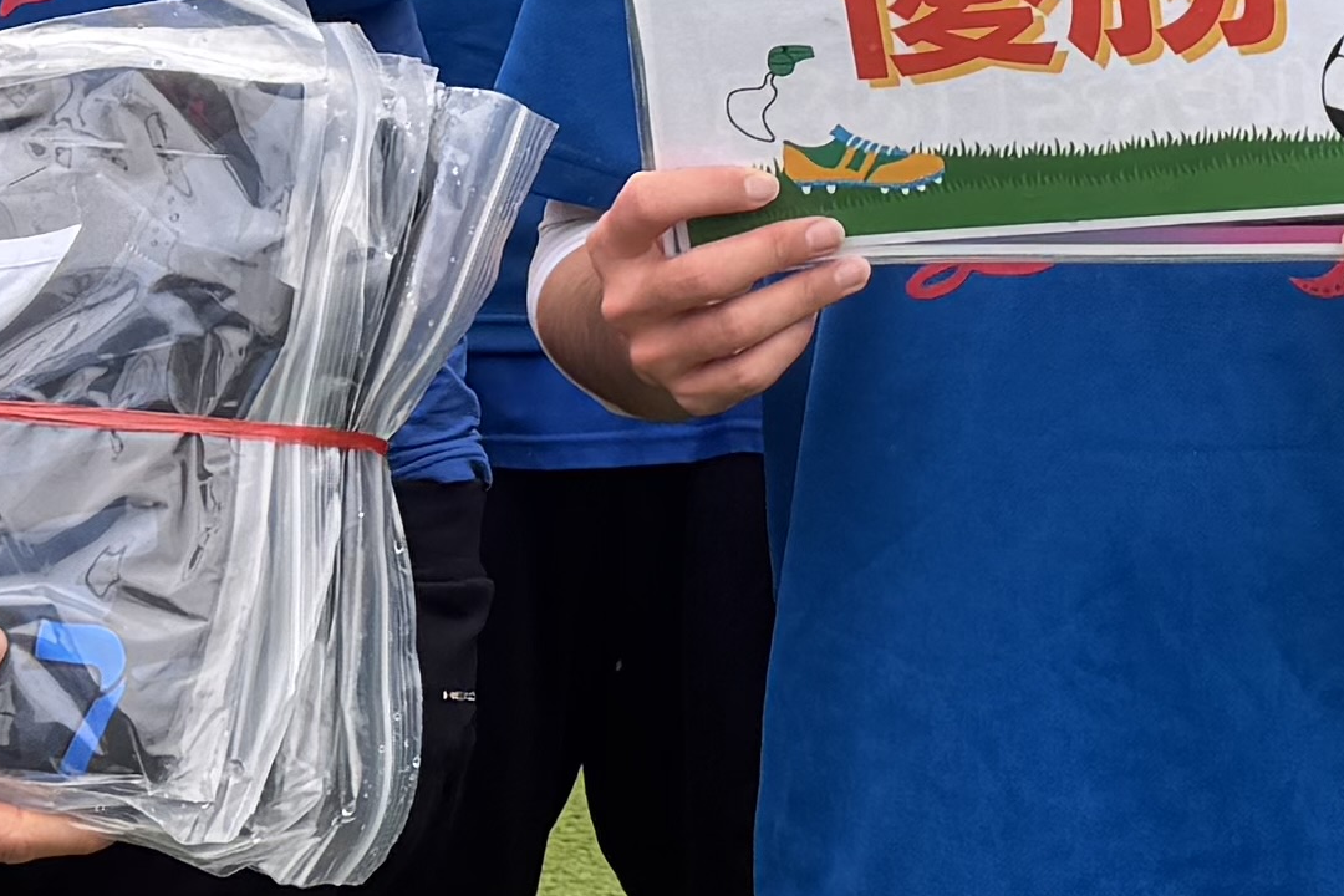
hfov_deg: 15.2
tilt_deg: -9.1
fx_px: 4928
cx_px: 1412
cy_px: -228
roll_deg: +0.5
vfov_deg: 10.2
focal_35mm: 132
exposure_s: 1/788
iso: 80
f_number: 1.78
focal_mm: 6.76
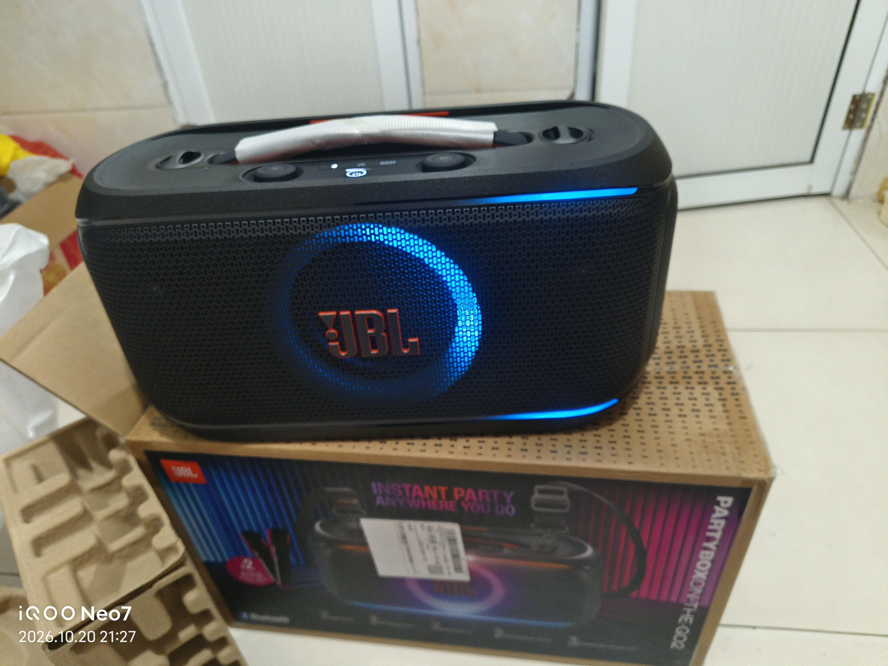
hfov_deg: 73.9
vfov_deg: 58.9
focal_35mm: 23
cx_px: 444
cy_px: 333
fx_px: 590
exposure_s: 1/50
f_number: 1.88
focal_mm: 5.56
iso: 978
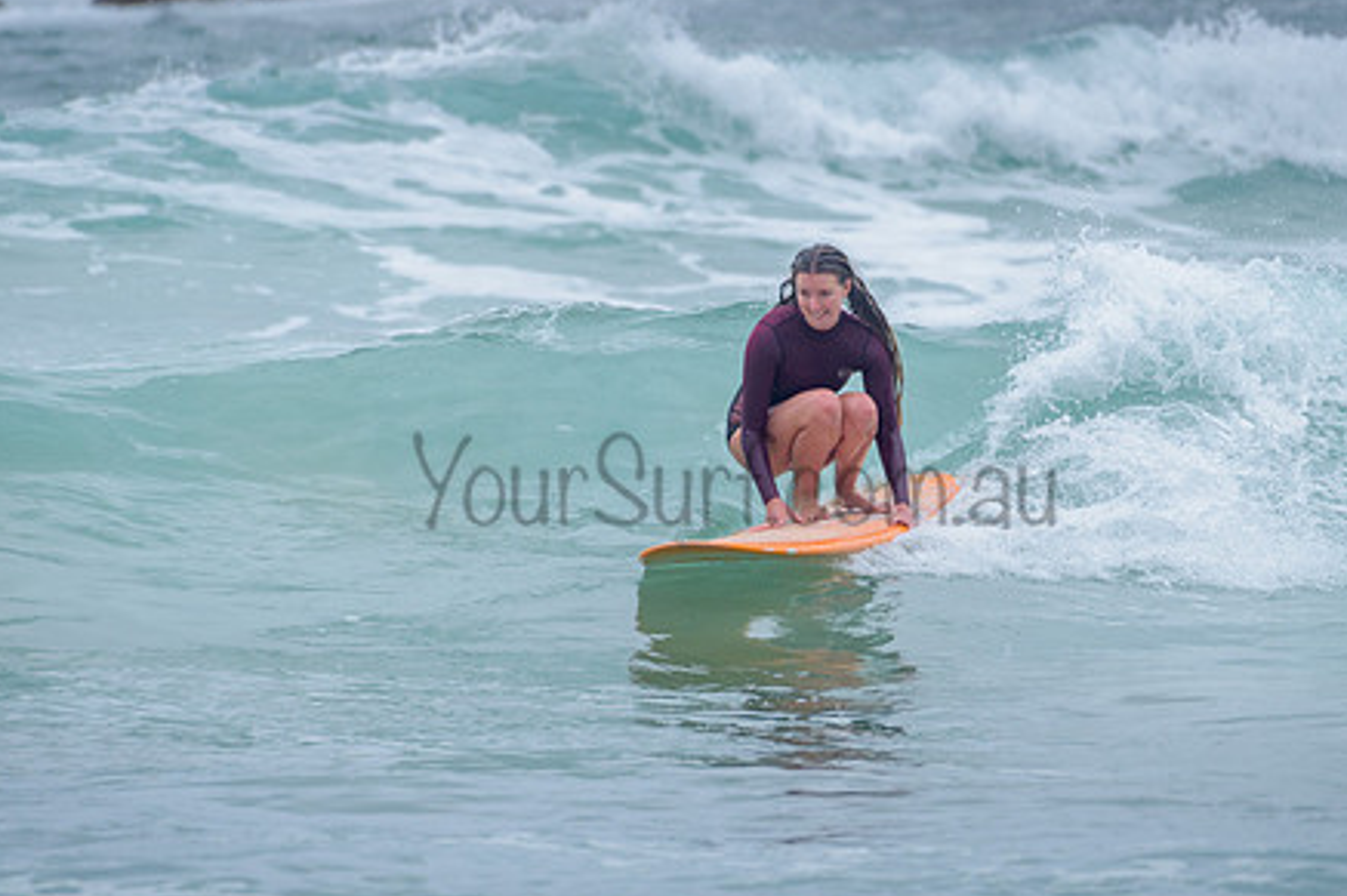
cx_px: 932
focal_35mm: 814
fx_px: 30444
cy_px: 384
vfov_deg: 1.7
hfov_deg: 2.5
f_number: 5.6
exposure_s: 1/800
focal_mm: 500
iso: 360
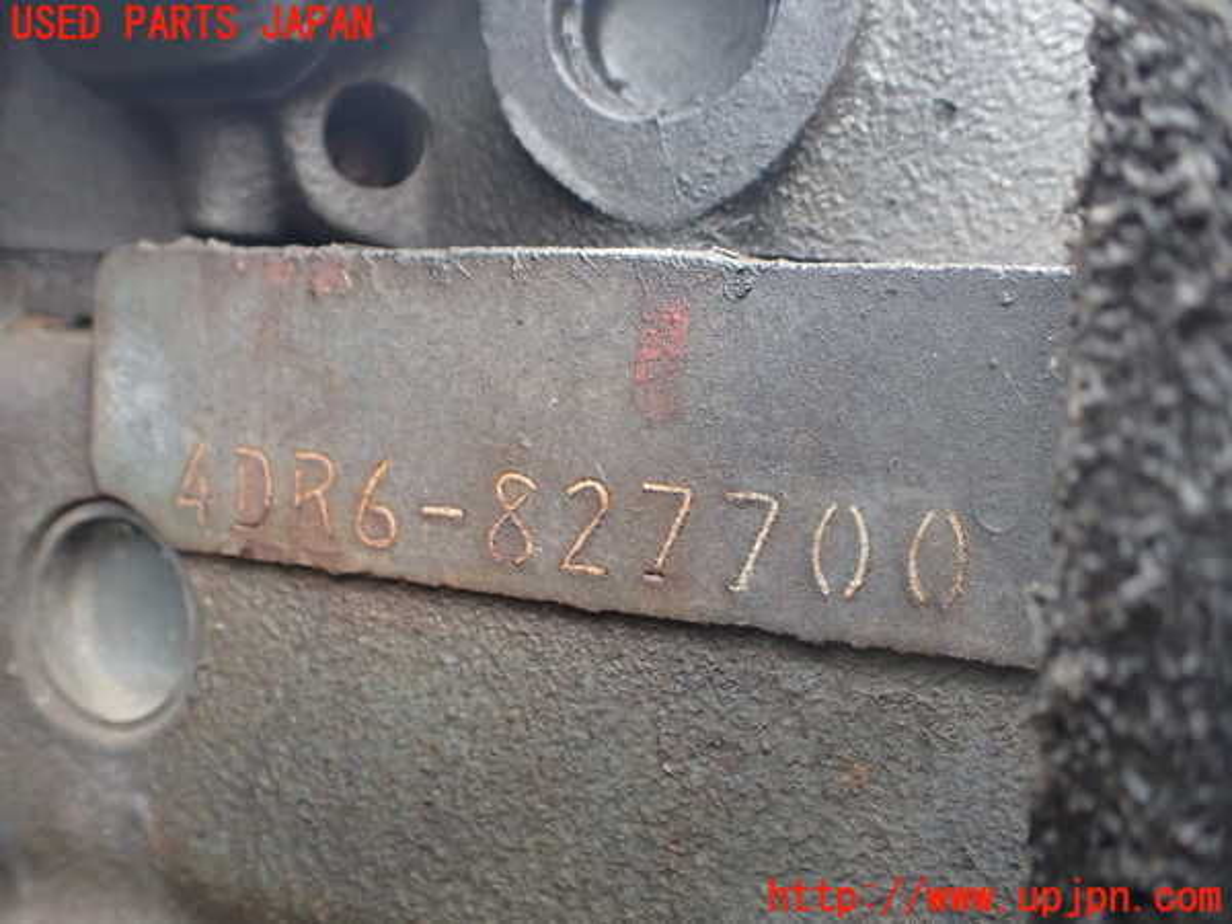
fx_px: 1068
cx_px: 616
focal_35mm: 30
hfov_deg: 60.0
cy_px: 462
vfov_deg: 46.8
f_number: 2.3
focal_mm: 5.4
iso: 320
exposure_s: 1/125
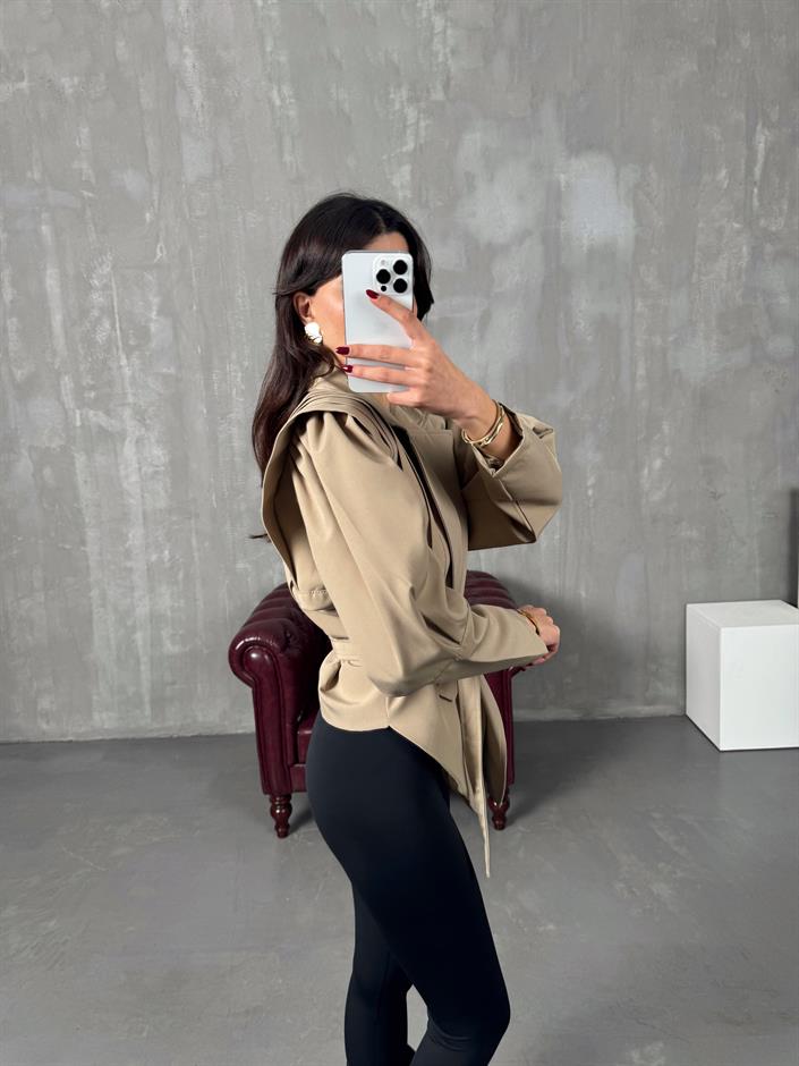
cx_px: 400
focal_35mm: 24
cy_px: 533
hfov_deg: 56.8
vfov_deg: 71.6
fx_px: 739
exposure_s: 1/121
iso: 80
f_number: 1.78
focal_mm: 6.76
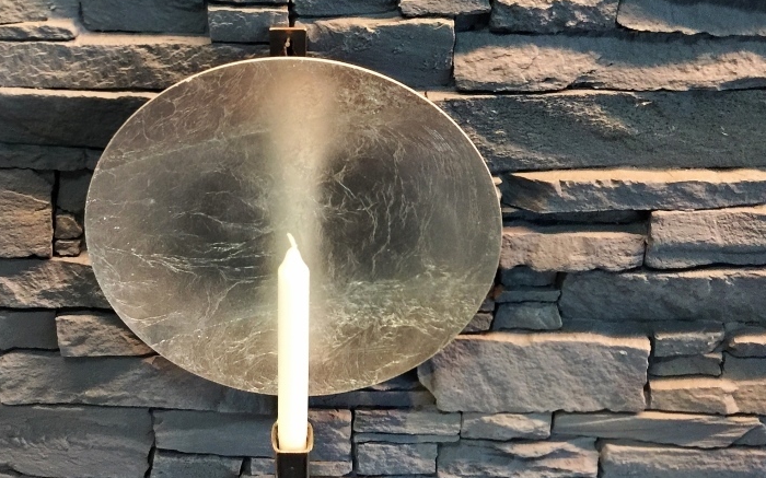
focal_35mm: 45
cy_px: 150
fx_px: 939
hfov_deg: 44.2
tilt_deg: -35.9
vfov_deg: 28.3
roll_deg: +0.4
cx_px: 312
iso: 80
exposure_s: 1/17
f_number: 2.2
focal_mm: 4.15
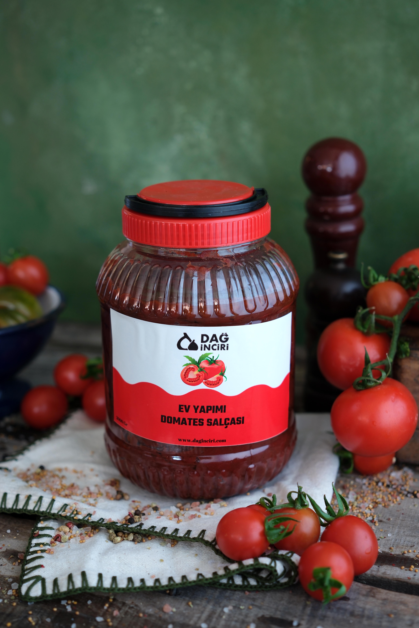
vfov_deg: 39.6
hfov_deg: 27.0
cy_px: 314
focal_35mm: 50
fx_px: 873
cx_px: 210
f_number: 2.2
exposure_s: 1/100
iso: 200
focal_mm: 33
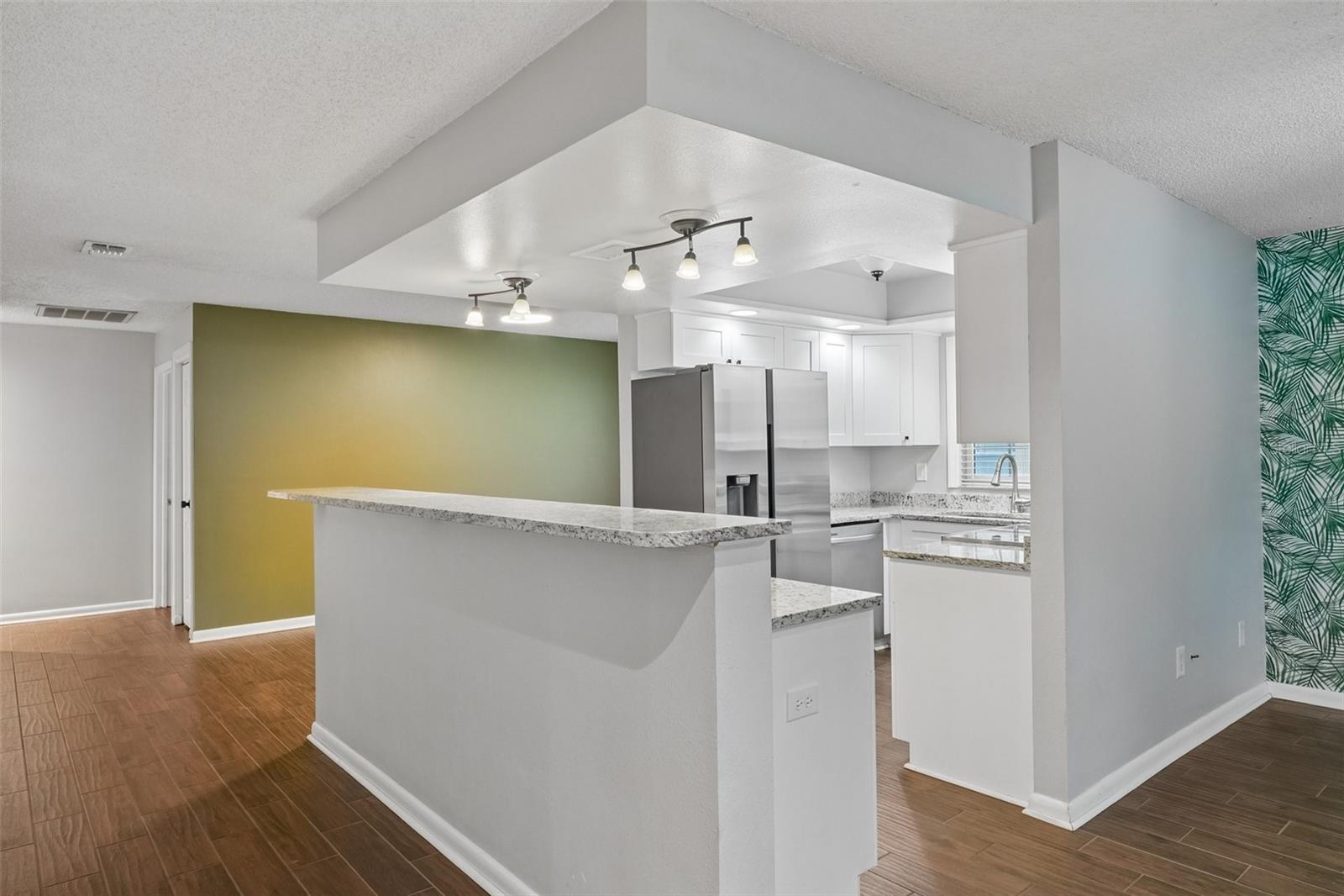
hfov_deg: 81.2
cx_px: 672
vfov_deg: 59.5
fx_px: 784
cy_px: 448
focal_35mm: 21
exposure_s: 1/15
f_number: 8
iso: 800
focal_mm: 14
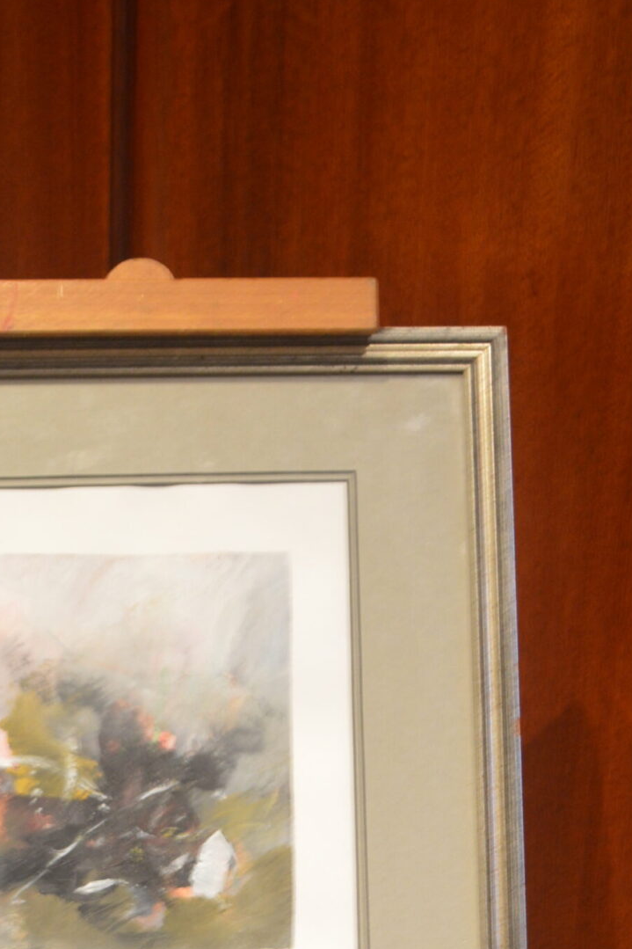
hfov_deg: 18.2
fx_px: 1949
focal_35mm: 74
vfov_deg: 26.4
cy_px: 860
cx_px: 113
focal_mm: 26
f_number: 4.2
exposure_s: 1/13
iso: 800
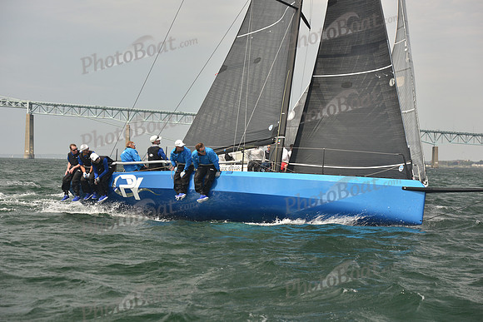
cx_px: 242
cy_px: 161
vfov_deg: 17.1
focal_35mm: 80
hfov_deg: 25.4
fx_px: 1074
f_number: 5.6
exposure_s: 1/640
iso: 250
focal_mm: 80
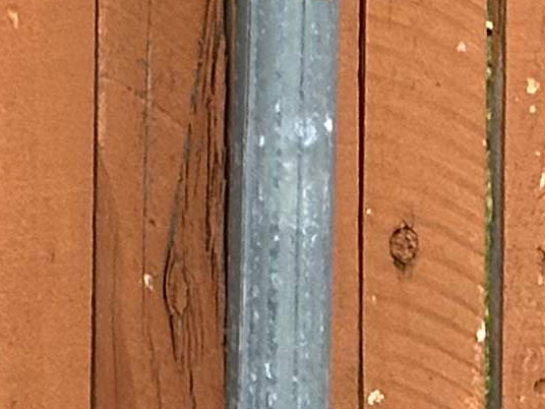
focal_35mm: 361
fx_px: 5684
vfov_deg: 4.0
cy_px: -768
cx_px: -1315
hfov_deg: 5.1
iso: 64
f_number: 1.78
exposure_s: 1/552
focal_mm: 6.86
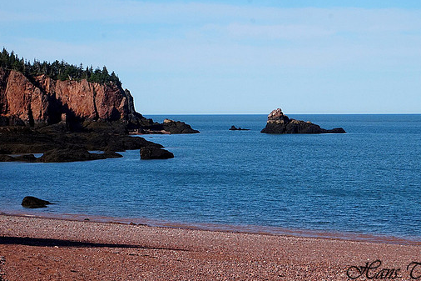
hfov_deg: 21.6
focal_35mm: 95
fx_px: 1106
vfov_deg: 14.5
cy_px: 144
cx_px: 215
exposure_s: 1/1000
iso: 1000
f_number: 14
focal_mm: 55
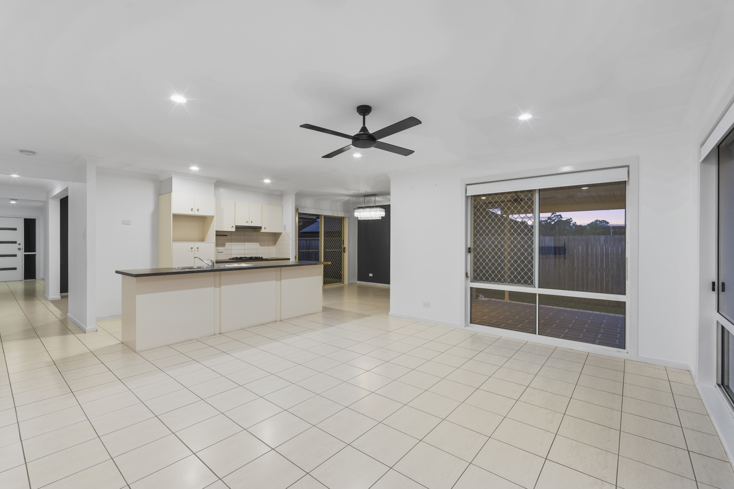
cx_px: 367
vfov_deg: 73.7
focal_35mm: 16
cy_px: 244
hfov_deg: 96.7
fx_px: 326
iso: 800
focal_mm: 16
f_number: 7.1
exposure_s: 1/2.5
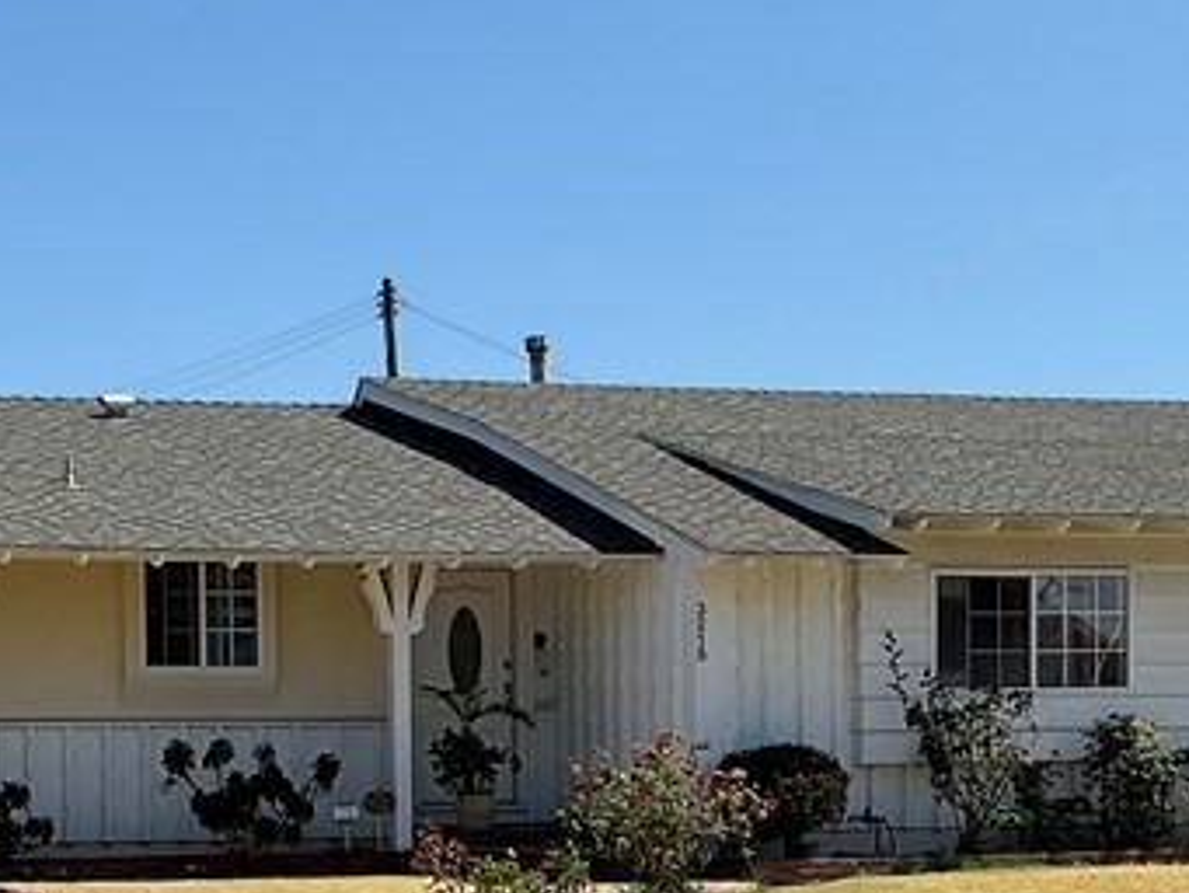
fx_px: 2989
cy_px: 862
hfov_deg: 22.2
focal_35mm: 87
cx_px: 262
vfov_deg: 16.7
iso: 16
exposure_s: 1/2320
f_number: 1.8
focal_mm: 3
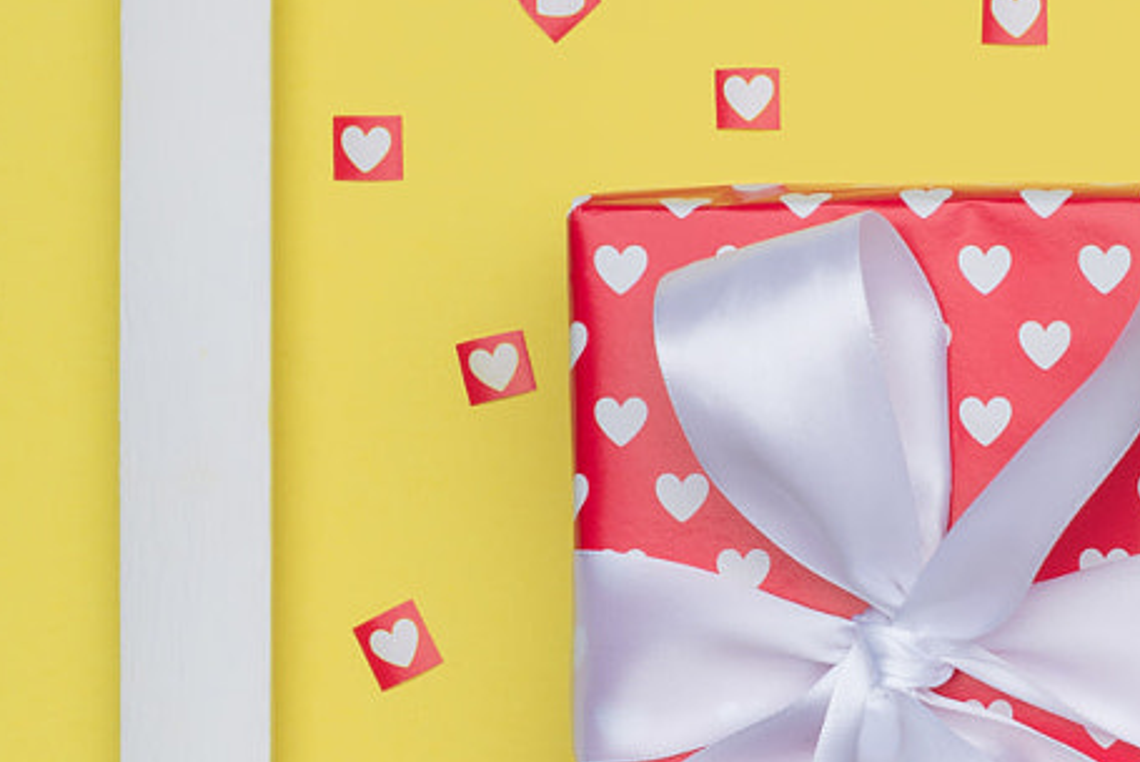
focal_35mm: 204
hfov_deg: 9.7
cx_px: 1932
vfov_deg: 6.7
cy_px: 697
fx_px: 6464
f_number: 14
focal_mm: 58
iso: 100
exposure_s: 1/200
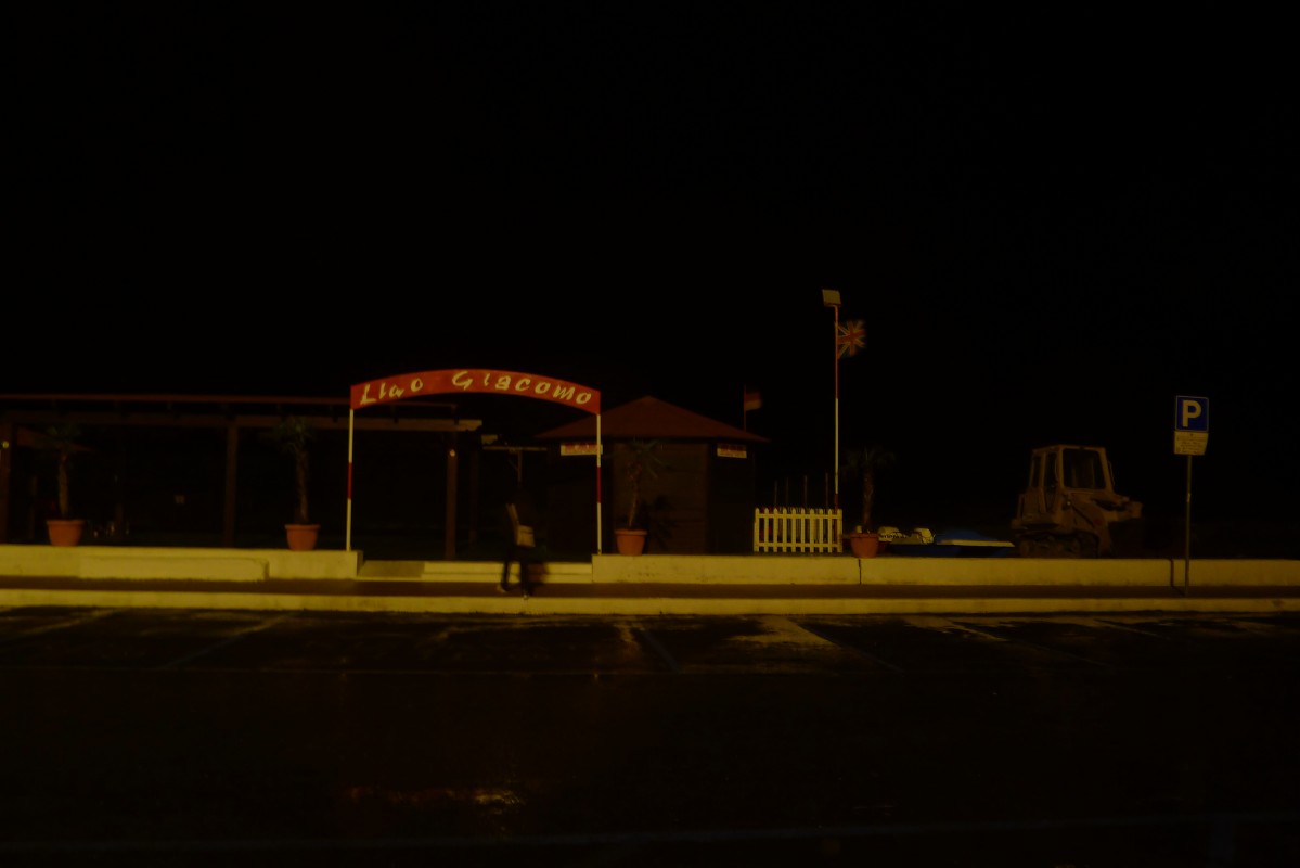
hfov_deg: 73.7
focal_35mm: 24
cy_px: 434
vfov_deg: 53.2
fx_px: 867
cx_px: 650
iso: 80
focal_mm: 5.1
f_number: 2
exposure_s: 1/4
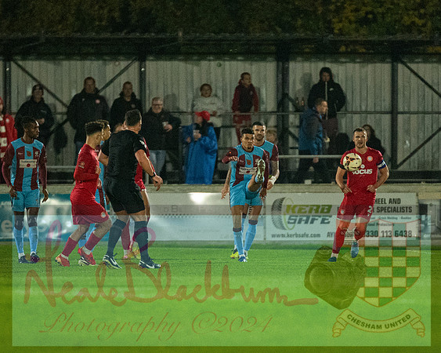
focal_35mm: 599
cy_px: 201
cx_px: 239
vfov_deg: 2.6
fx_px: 7813
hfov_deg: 3.2
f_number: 2.8
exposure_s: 1/1000
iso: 8000
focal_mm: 300
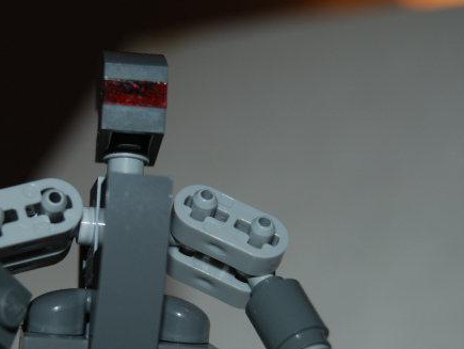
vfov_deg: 12.7
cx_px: 167
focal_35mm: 117
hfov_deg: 16.8
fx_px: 1566
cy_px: 191
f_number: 5.6
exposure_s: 1/125
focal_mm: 55
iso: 100
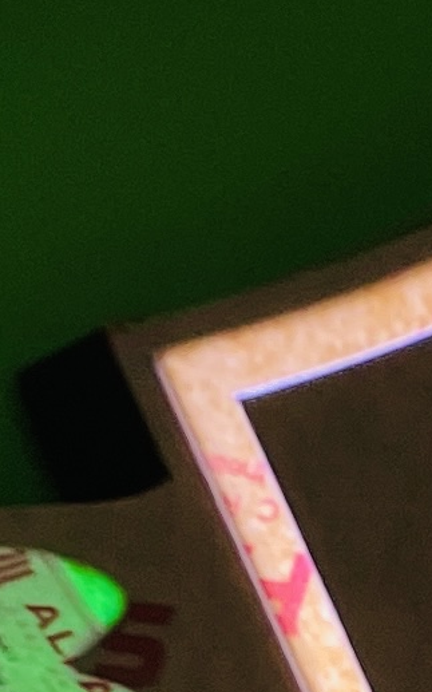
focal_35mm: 215
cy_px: 925
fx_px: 4051
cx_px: 588
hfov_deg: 6.1
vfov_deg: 9.6
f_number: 1.6
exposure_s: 1/121
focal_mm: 4.2
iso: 64
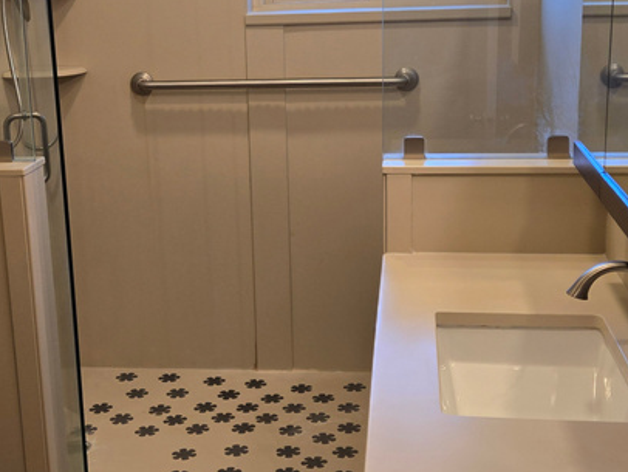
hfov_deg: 33.1
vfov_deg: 25.3
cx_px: 258
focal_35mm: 58
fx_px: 1053
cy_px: 240
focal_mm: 5.4
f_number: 1.8
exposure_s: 1/120
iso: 80
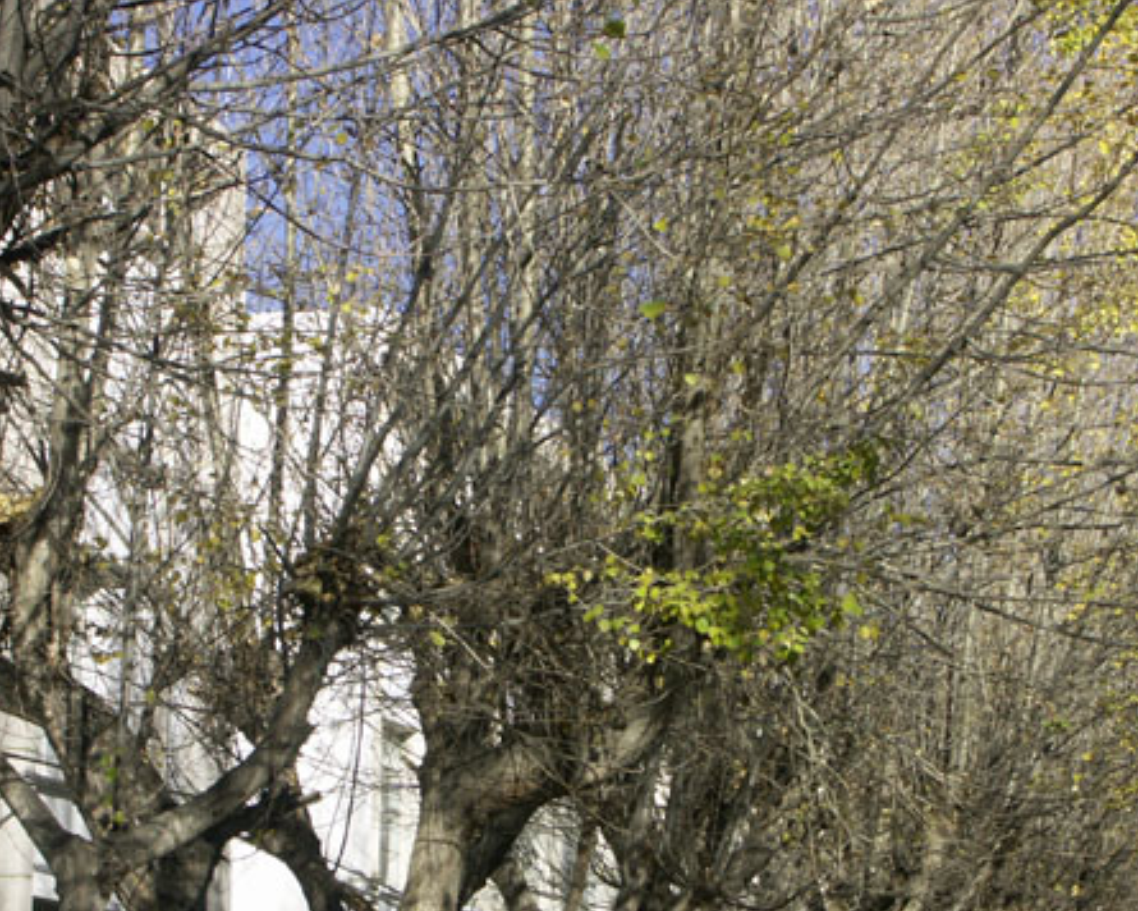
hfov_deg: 16.9
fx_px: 3840
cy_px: 717
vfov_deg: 13.5
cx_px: 604
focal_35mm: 114
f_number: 6.3
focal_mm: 16.09
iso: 64
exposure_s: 1/250
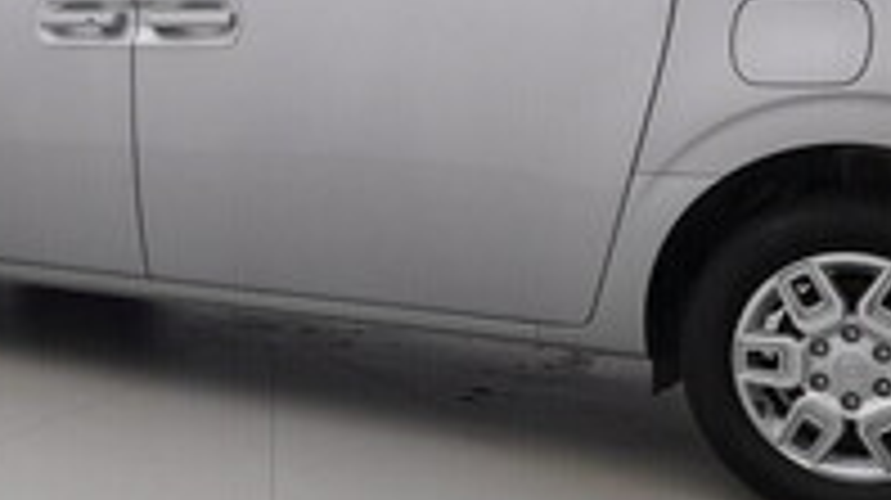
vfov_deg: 18.3
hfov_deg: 31.6
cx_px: 232
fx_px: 1545
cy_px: 155
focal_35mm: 65
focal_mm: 15
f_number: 5.6
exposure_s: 1/80
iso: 200
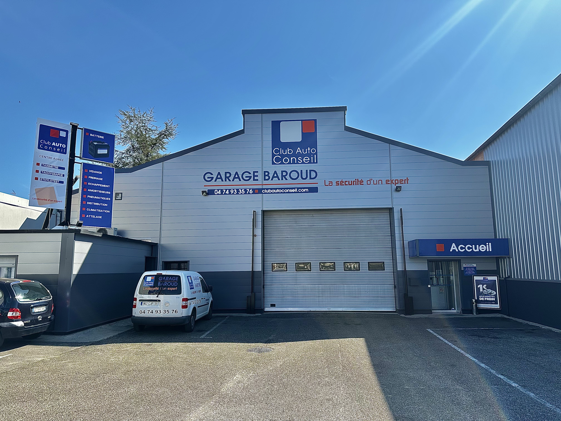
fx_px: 389
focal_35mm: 24
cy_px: 210
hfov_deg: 71.6
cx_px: 280
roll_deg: +0.0
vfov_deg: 56.8
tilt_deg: +8.8
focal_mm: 6.86
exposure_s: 1/3717
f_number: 1.78
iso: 80
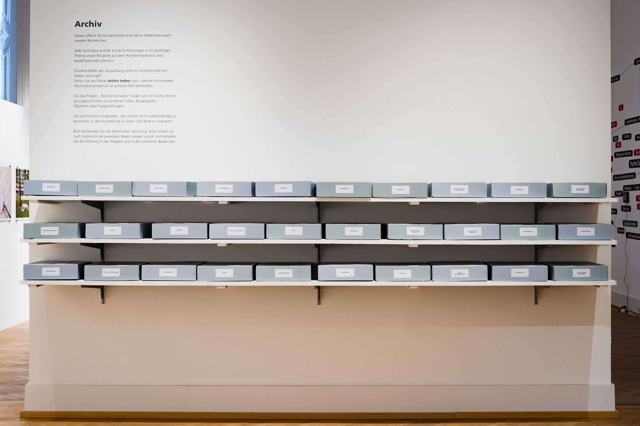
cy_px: 213
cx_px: 320
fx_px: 889
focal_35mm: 50
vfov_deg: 27.0
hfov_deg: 39.6
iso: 320
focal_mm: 50
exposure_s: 1/2.5
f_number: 8
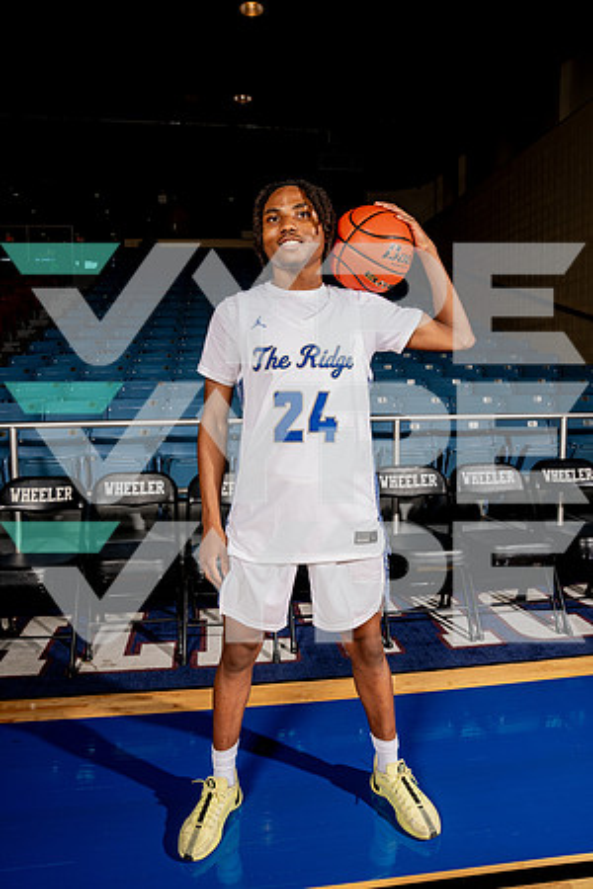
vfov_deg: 73.7
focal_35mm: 24
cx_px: 296
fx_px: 593
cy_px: 444
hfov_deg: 53.1
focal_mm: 24
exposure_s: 1/125
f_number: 7.1
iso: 160
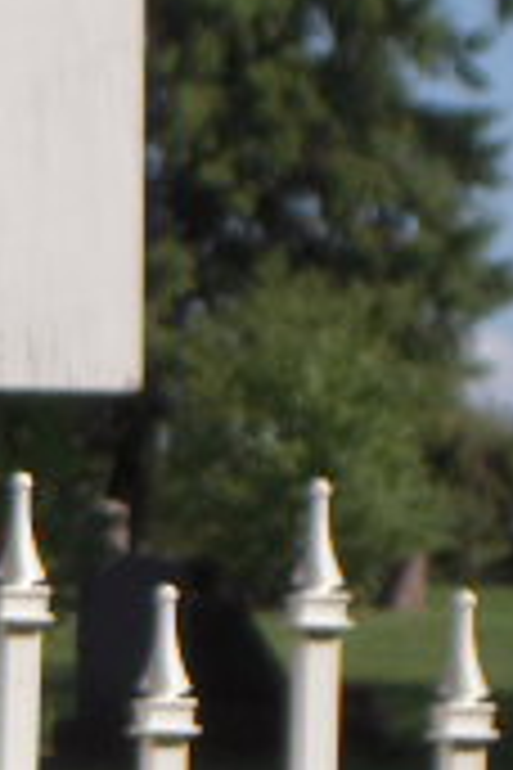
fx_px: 8720
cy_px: 612
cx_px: -446
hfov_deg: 3.3
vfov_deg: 5.0
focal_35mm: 408
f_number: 5.6
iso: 100
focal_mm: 18.8
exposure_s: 1/500
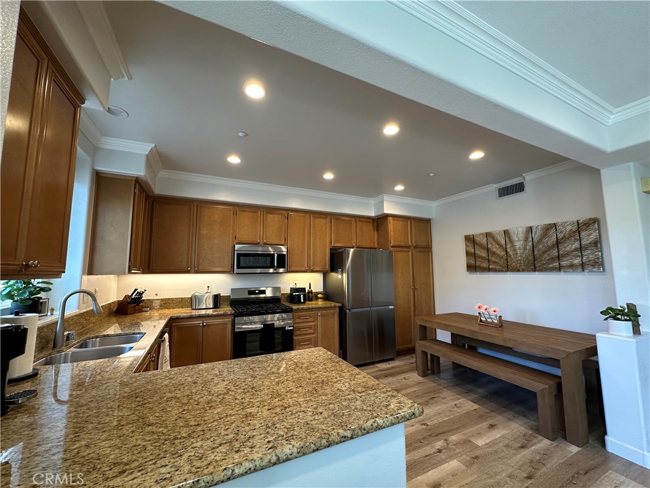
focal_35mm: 14
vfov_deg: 85.7
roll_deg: +0.7
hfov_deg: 102.1
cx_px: 325
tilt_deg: +5.4
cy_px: 244
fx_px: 263
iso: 200
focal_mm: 2.22
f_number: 2.2
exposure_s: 1/60
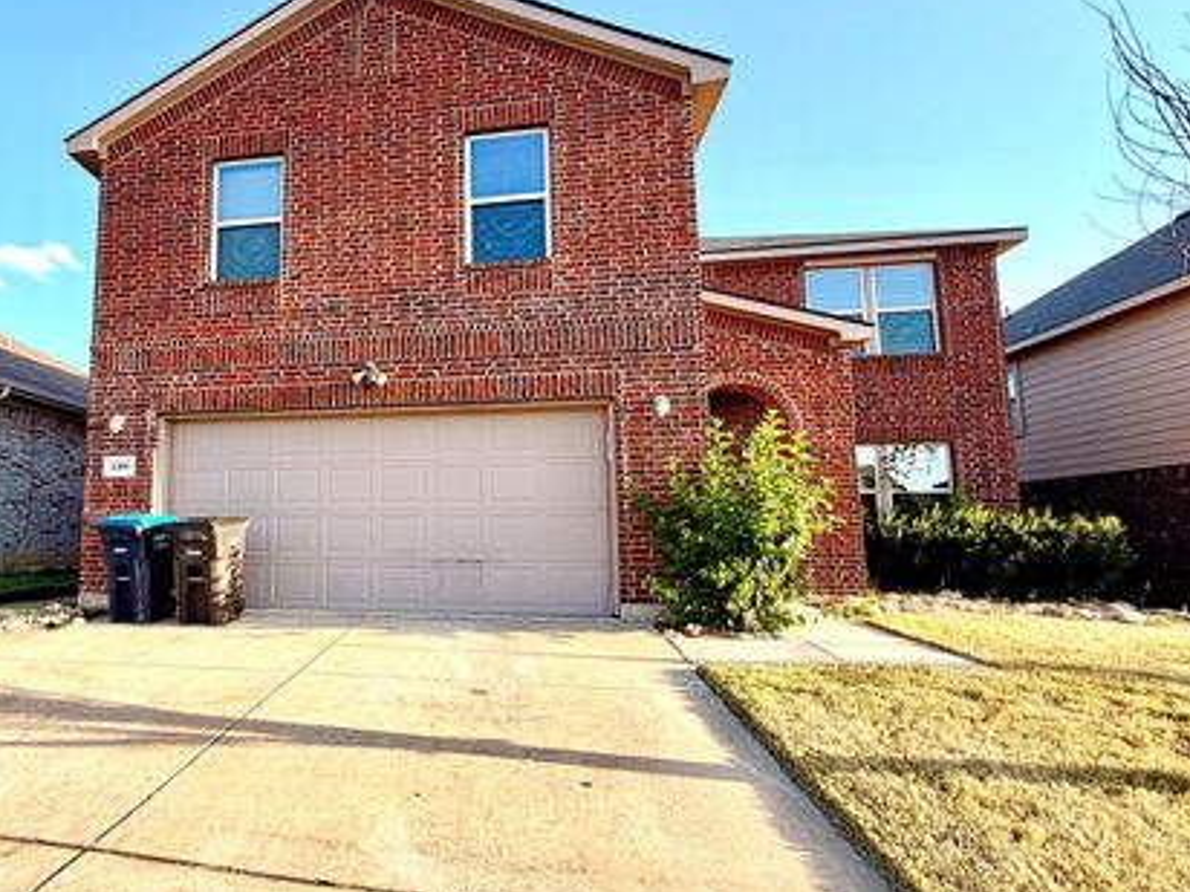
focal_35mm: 17
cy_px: 365
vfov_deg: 74.1
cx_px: 529
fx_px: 584
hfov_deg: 90.7
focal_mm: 2.22
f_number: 2.2
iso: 40
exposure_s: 1/554
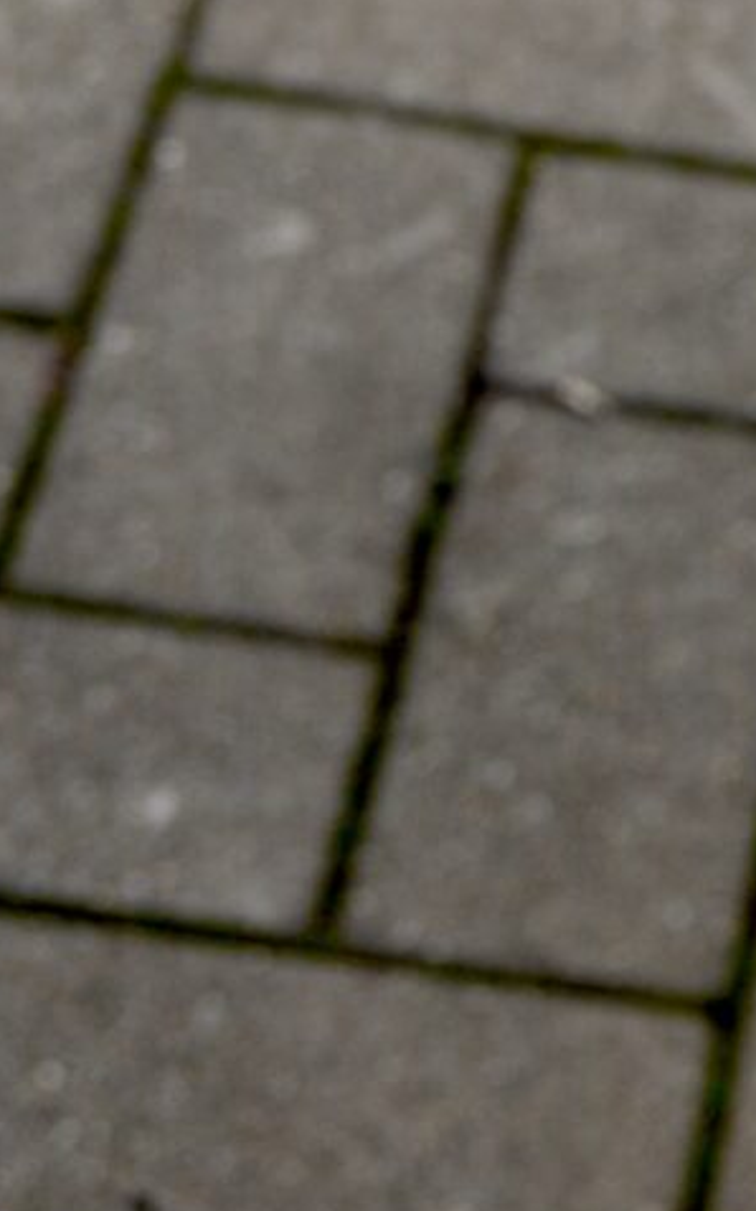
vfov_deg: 9.3
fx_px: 7222
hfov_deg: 5.7
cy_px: -706
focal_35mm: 219
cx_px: 1978
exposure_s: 1/125
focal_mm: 40
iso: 200
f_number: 5.6
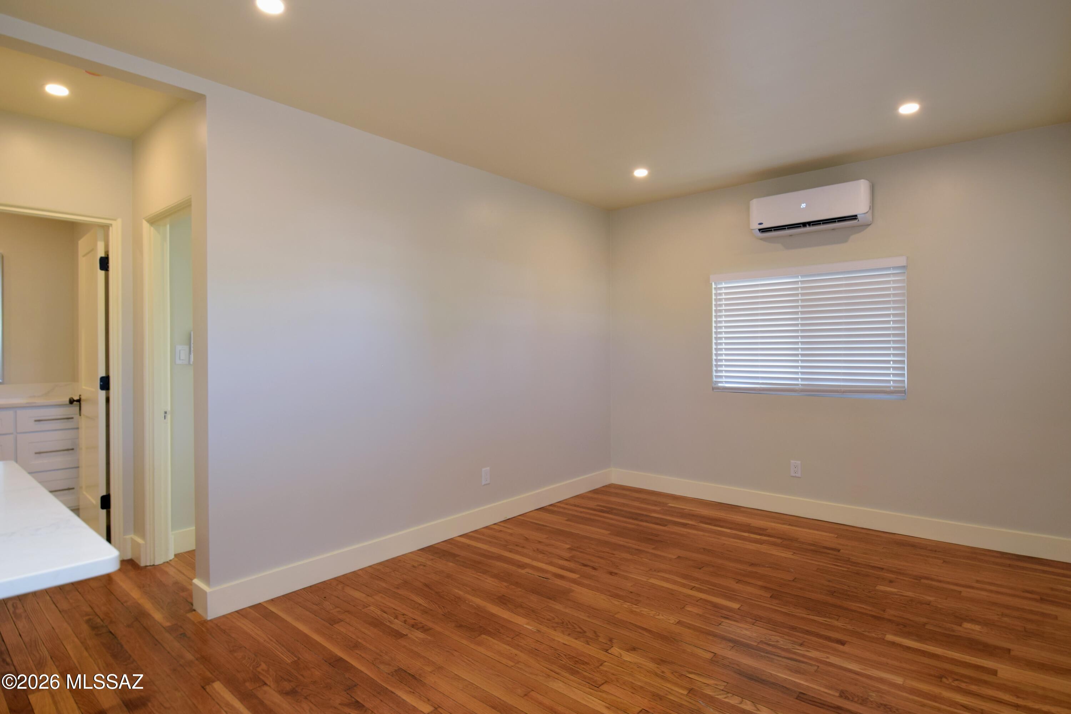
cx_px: 536
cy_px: 357
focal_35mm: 18
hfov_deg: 90.0
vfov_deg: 67.4
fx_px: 535
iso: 400
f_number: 6.3
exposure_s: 1/20
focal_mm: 12
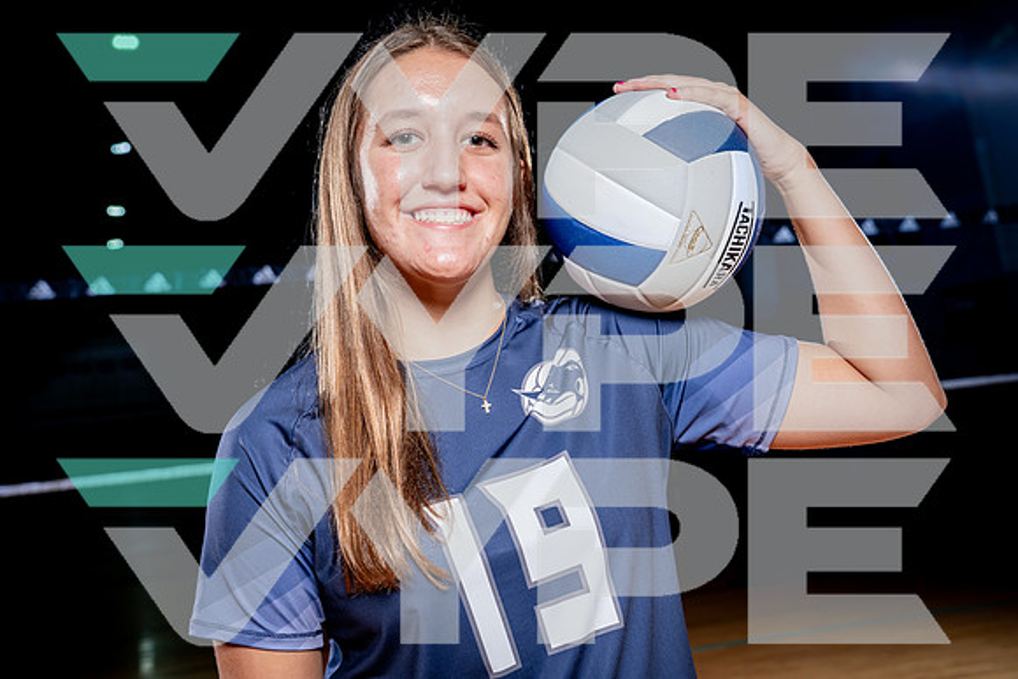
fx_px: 1366
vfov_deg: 27.9
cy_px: 340
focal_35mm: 48
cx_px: 509
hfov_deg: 40.9
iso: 250
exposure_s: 1/250
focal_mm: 46
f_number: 5.6
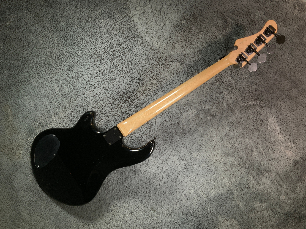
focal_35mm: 29
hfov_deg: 61.7
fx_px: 256
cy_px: 114
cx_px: 153
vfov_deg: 48.2
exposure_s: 1/104
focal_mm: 3
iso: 32
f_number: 1.8
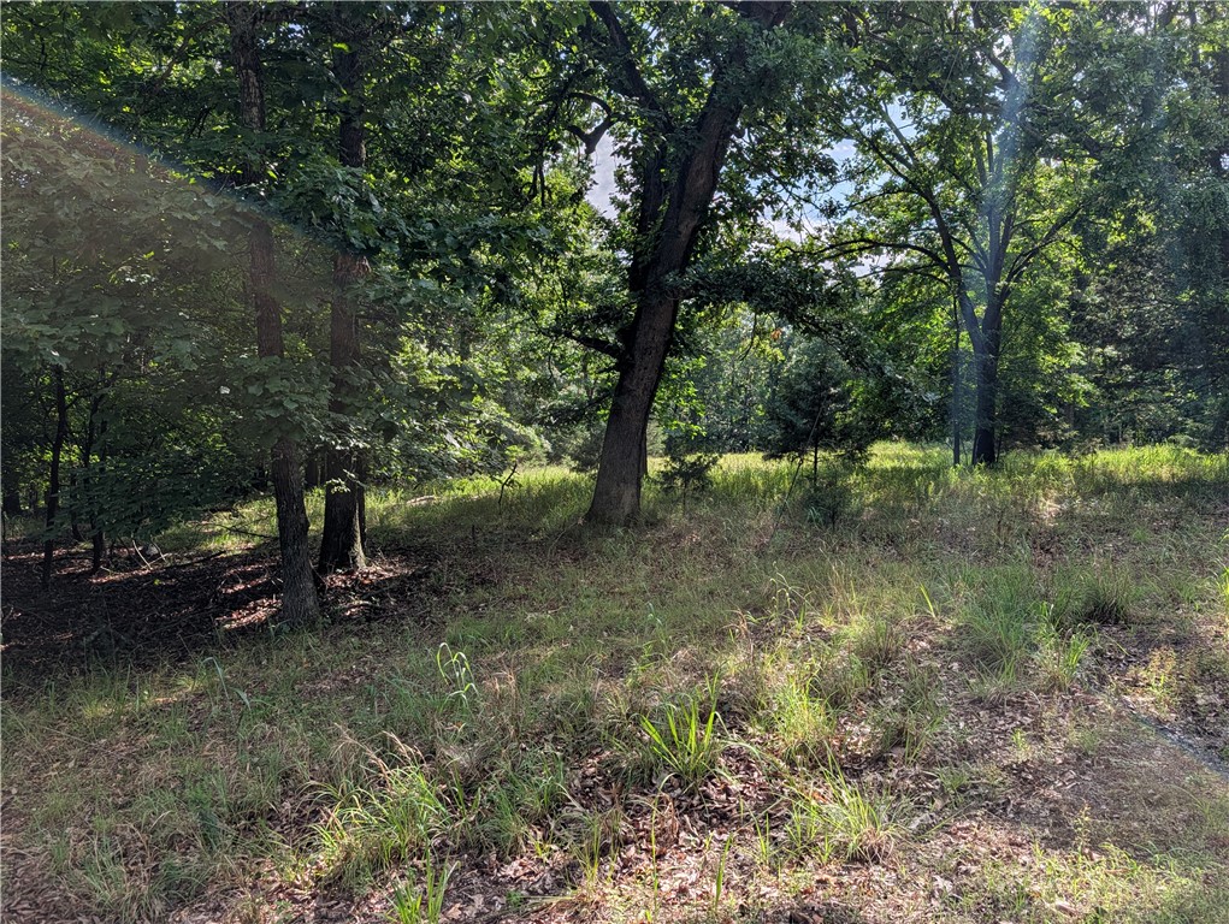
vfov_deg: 56.9
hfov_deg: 71.5
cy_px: 462
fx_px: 853
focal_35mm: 24
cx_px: 614
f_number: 1.68
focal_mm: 6.9
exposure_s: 1/6579
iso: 20
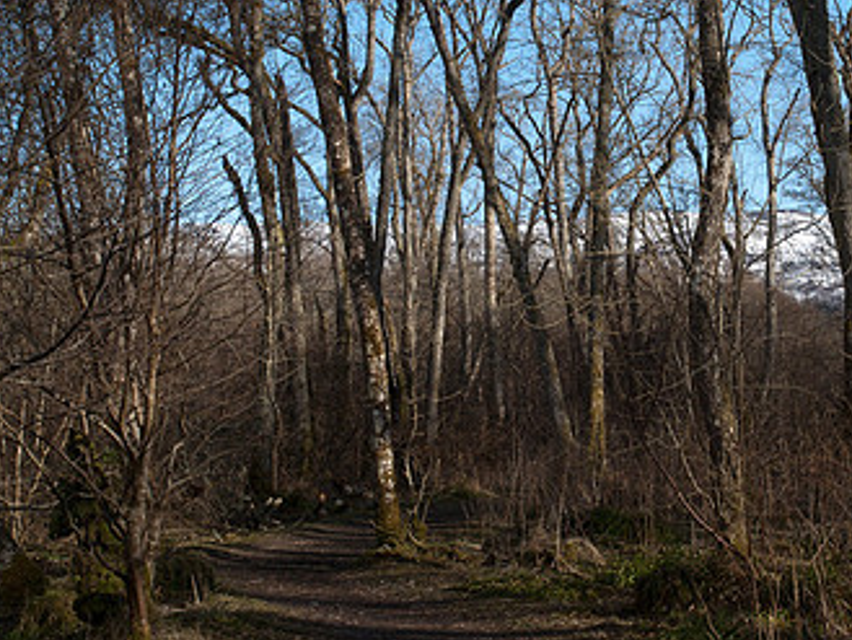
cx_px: 650
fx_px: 1994
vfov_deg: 18.2
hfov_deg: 23.8
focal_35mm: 81
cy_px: 211
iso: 200
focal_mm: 23
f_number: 6.3
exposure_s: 1/500
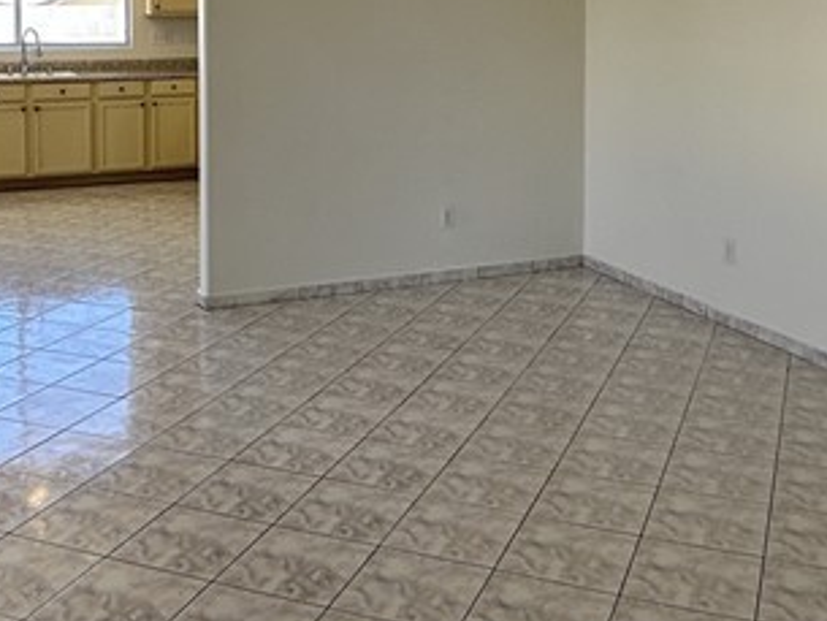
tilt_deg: -2.8
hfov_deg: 40.4
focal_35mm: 47
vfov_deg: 29.4
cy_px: 43
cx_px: 396
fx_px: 1123
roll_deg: -0.3
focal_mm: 2.22
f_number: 2.2
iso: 64
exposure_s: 1/120
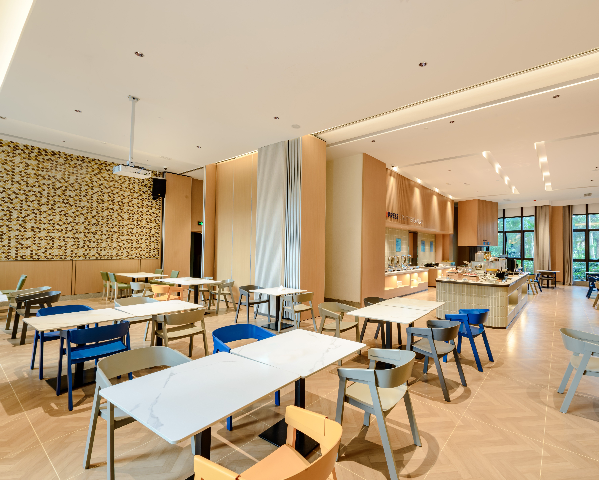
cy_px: 243
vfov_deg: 80.4
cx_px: 341
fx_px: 284
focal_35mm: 16
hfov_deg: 92.5
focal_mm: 14
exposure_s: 1/6
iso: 100
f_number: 16
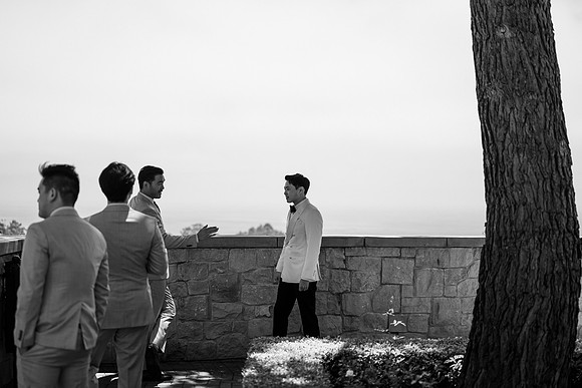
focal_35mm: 51
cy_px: 194
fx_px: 826
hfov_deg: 38.8
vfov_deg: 26.5
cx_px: 291
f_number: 1.8
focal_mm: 50
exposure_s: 1/2500
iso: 64
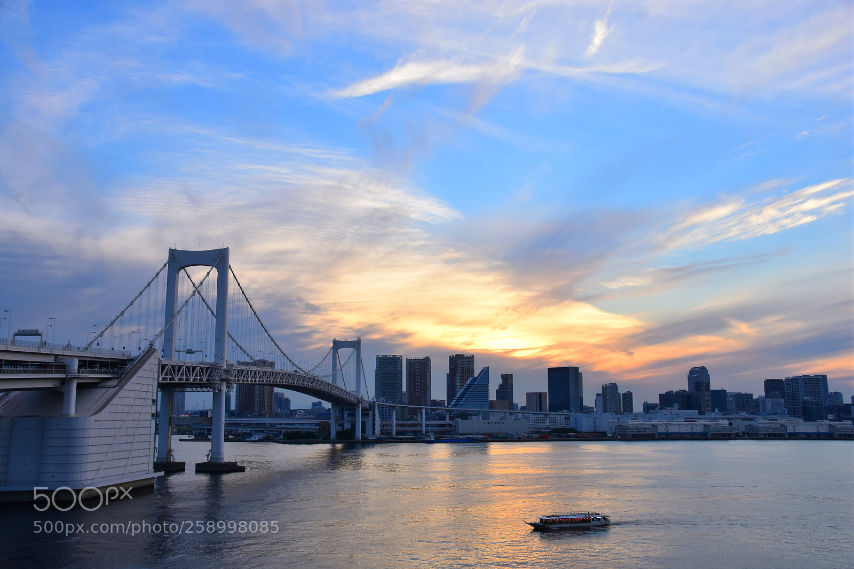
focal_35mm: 33
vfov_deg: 40.0
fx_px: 783
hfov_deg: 57.2
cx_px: 427
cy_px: 284
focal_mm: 22
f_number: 8
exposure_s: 1/320
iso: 400
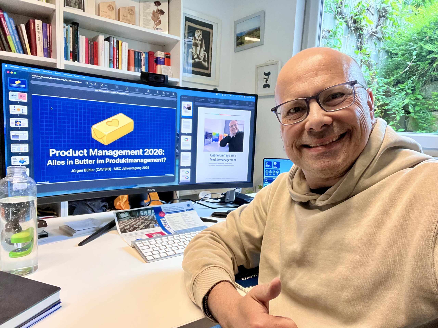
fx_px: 291
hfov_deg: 73.9
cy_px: 164
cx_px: 219
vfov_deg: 58.9
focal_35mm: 23
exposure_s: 1/50
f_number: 2.2
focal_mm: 2.71
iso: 320
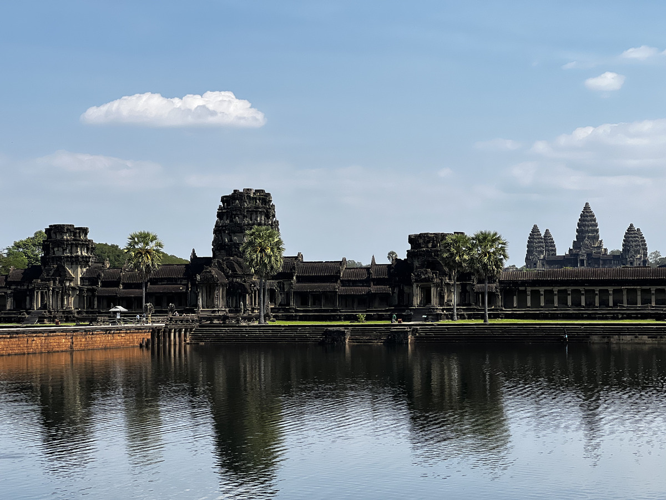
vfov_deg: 19.1
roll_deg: +0.3
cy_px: 250
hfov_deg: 25.3
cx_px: 333
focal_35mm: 77
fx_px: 1481
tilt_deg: +3.0
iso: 32
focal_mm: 9
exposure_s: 1/943
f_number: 2.8
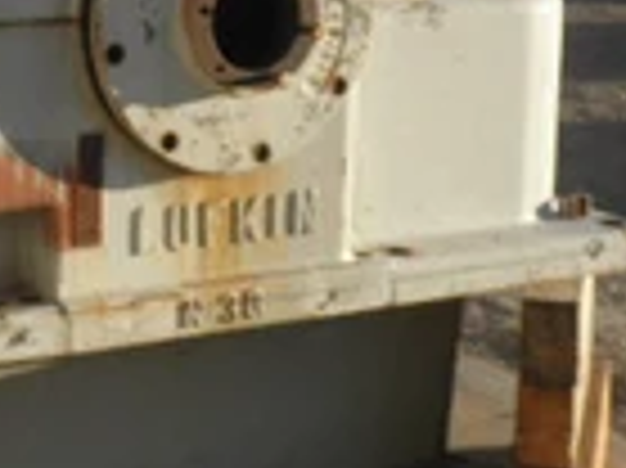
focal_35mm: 101
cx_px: 36
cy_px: 40
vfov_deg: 14.5
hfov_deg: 19.0
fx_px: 1825
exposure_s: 1/500
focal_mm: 6.1
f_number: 3.2
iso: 64
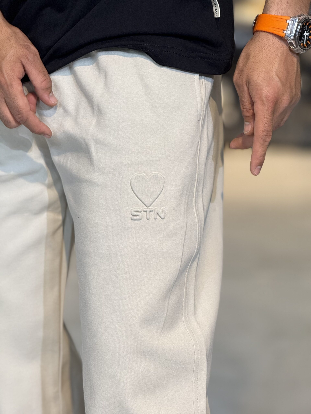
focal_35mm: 120
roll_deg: -1.3
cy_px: 207
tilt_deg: -11.6
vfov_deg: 16.4
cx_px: 156
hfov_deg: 12.3
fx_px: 1437
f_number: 2.8
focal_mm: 15.66
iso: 125
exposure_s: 1/100
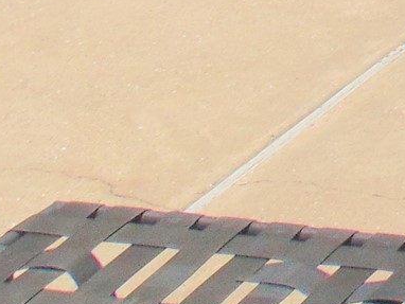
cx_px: 890
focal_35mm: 134
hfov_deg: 12.4
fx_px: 1569
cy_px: -453
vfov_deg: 9.7
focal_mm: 4.5
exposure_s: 1/640
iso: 80
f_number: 7.7
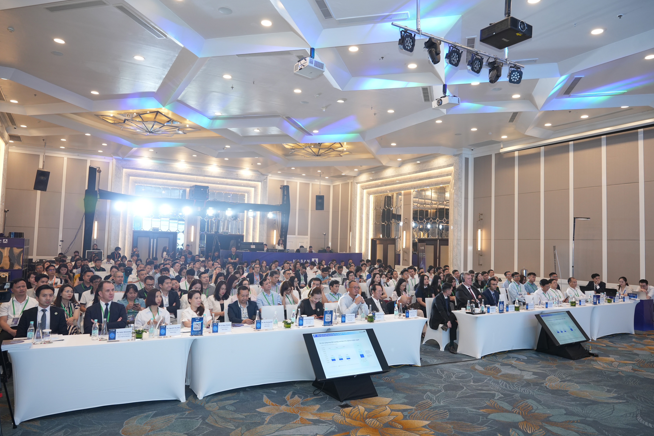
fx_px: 454
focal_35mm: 25
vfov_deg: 51.3
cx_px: 332
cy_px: 219
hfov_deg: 71.5
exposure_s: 1/125
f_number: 4
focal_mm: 24
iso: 1000
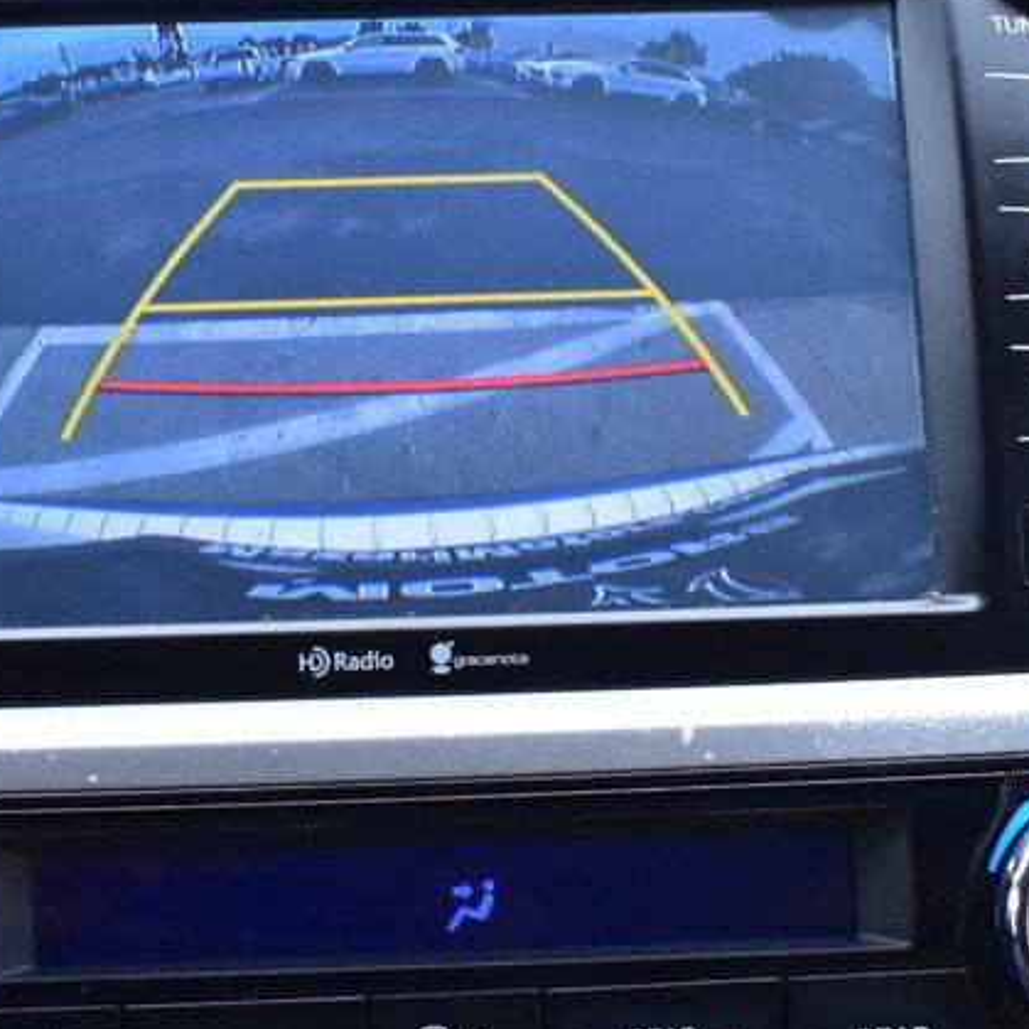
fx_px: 2826
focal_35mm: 84
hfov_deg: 20.6
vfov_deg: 20.6
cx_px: 356
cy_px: 506
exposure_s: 1/60
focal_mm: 27
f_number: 8
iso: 400
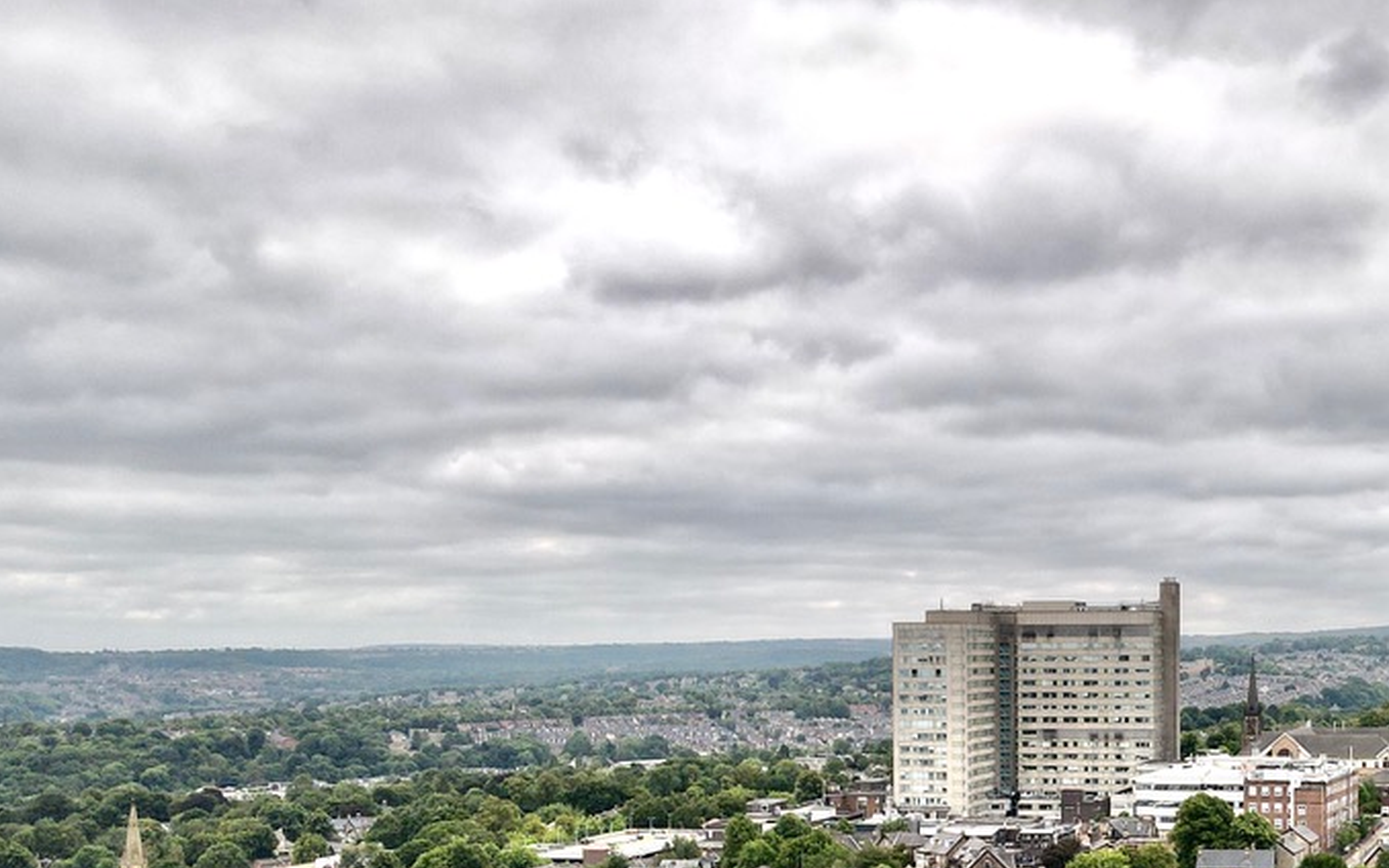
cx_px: 1196
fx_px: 1817
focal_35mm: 48
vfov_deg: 26.2
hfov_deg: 39.4
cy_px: 733
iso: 100
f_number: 2.8
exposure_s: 1/320
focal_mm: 4.5
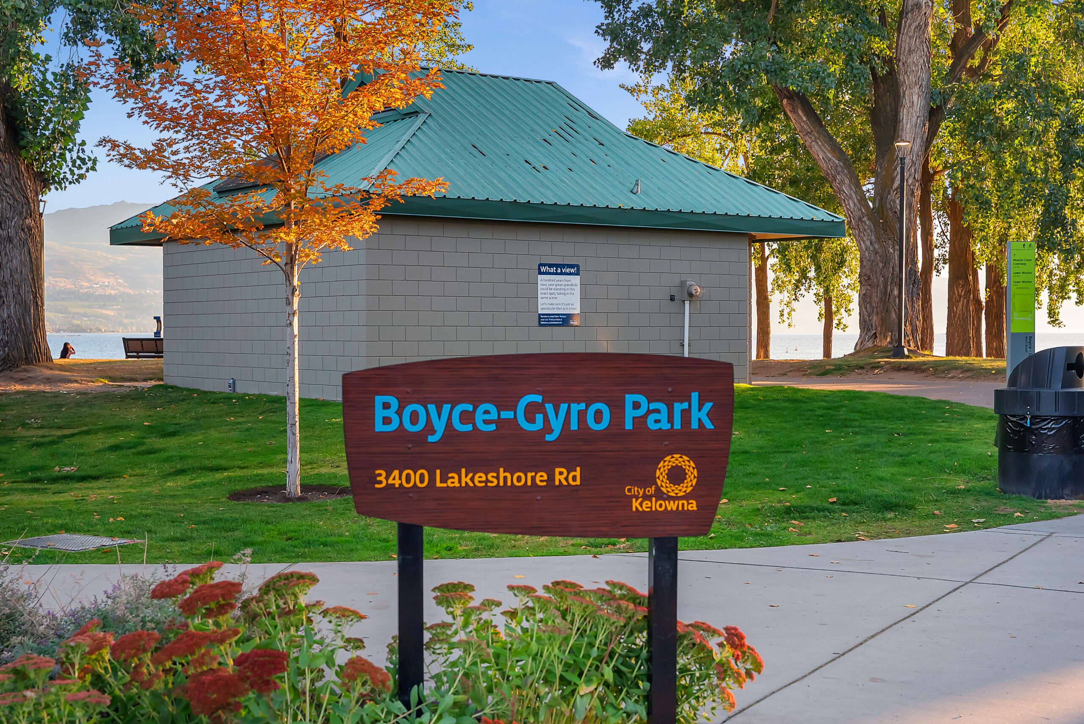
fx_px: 1479
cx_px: 542
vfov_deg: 27.5
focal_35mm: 49
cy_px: 362
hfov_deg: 40.2
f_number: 6.3
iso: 800
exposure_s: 1/125
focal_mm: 49.1
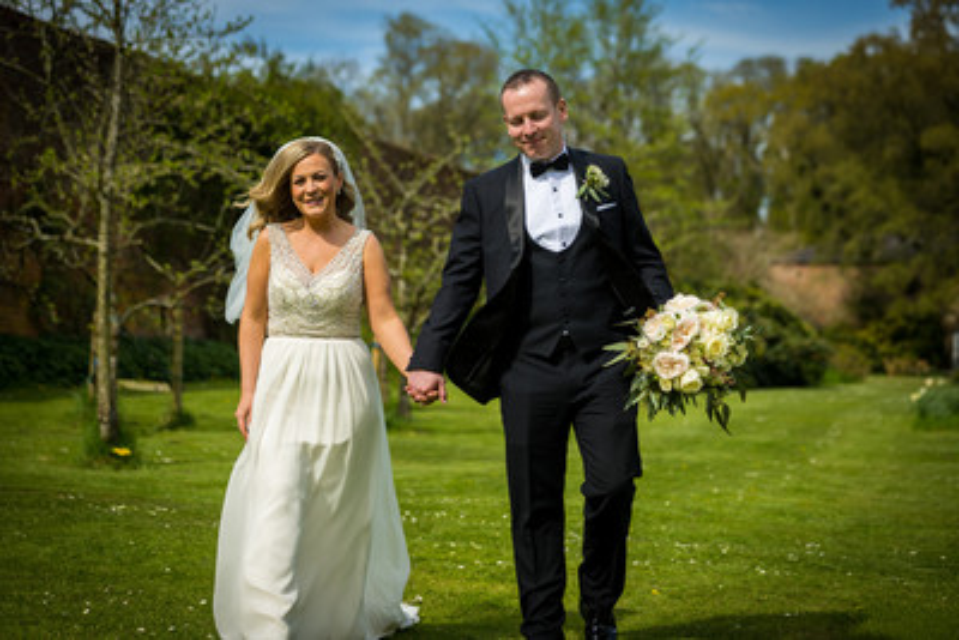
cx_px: 480
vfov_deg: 19.5
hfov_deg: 28.8
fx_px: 1865
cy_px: 320
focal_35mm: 70
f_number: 2.8
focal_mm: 70
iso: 100
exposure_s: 1/1600
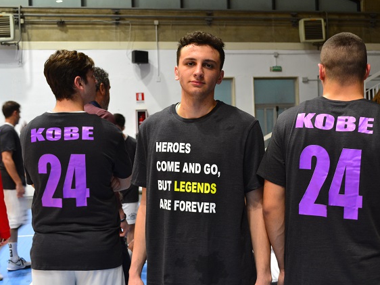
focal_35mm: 46
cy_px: 141
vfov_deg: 31.5
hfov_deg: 41.2
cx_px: 211
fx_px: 505
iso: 720
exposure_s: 1/15
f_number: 6.3
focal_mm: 28
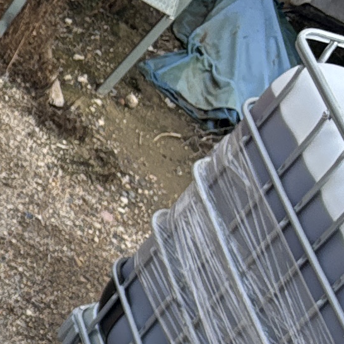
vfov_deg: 9.9
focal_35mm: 170
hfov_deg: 8.3
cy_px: 539
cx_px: -766
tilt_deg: -49.0
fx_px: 1911
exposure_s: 1/1178
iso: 50
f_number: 1.6
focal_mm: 5.96
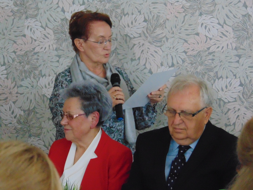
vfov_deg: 9.1
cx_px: 126
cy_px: 95
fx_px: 1199
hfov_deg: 12.0
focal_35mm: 164
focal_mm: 29.5
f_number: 4
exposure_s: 1/50
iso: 800
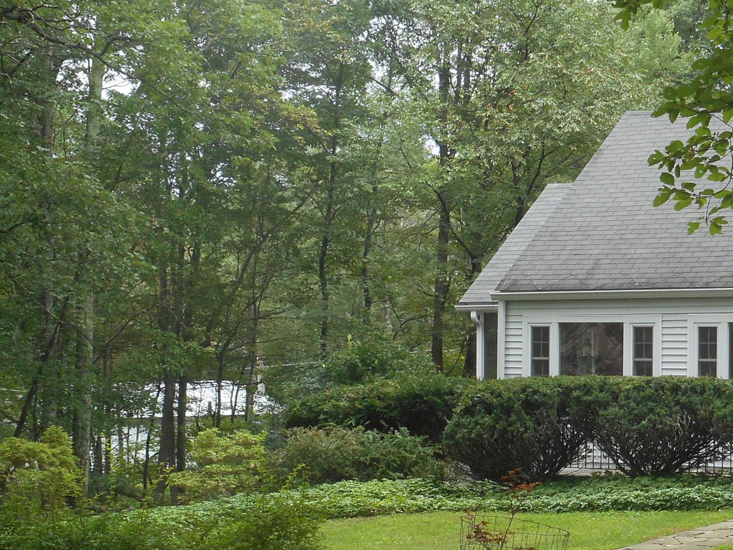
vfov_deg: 15.2
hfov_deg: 20.1
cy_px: 398
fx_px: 2054
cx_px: 532
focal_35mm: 97
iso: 80
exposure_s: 1/40
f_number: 4.7
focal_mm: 7.9
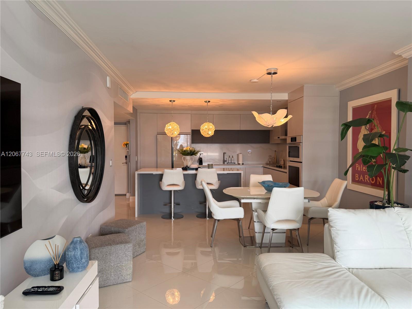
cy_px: 154
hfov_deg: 71.6
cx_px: 206
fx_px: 286
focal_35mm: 24
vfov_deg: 56.8
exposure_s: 1/125
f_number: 1.78
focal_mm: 6.76
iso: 80
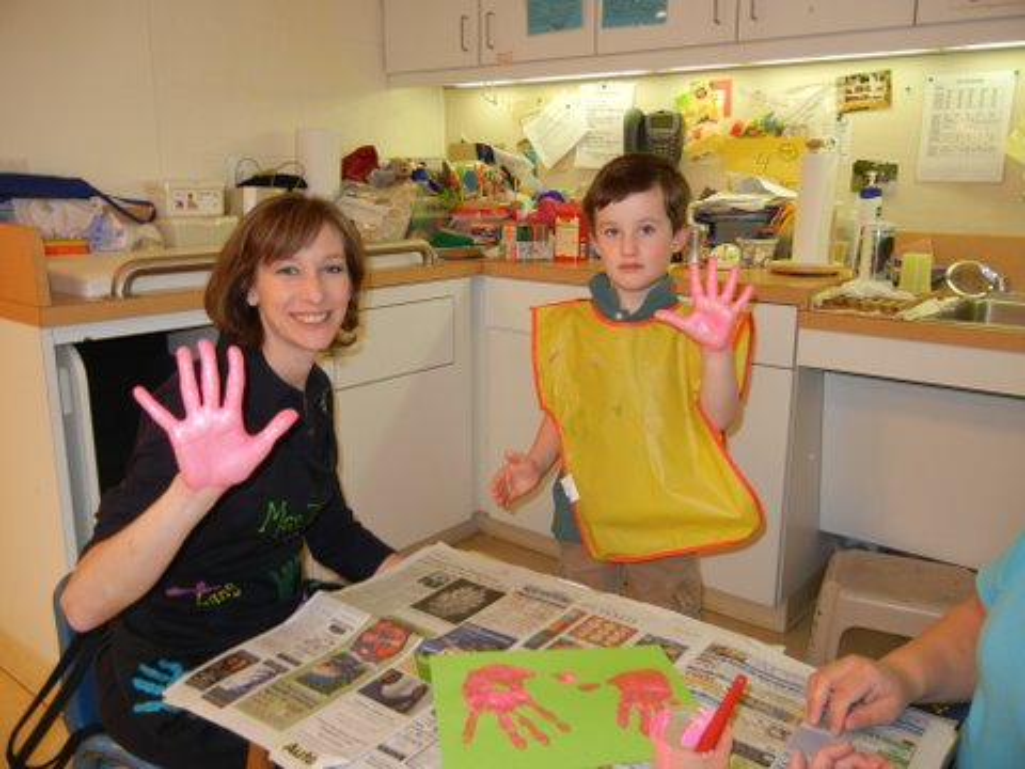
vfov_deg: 46.8
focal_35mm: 30
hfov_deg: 60.0
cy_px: 384
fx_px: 888
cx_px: 512
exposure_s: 1/30
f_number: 3.5
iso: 200
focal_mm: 5.4
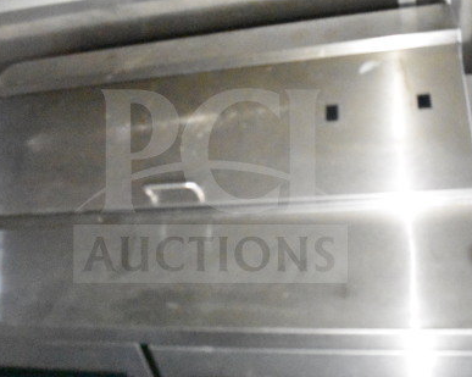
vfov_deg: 37.3
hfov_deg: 45.7
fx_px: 558
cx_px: 210
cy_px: 186
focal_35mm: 40
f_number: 3.5
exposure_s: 1/30
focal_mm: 18
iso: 25600
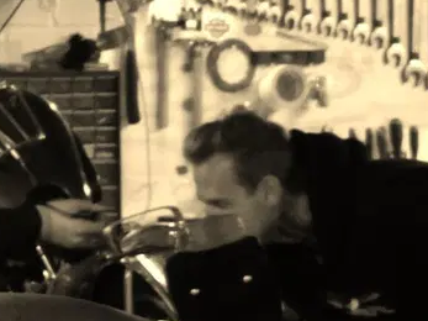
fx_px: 4450
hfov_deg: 5.5
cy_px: 326
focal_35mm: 360
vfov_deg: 4.1
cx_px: -226
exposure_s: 1/40
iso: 800
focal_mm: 18.7
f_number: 2.8
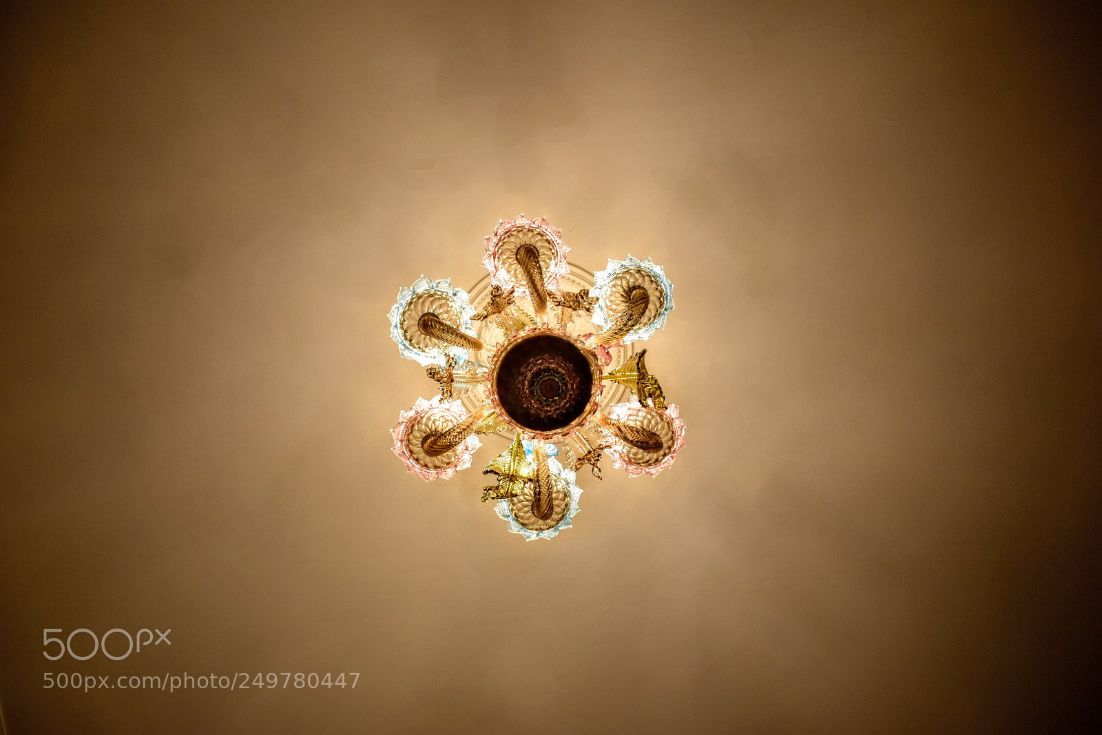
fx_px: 827
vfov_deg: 47.9
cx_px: 551
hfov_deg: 67.4
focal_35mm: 27
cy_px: 368
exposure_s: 1/80
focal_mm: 18
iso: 400
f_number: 4.5
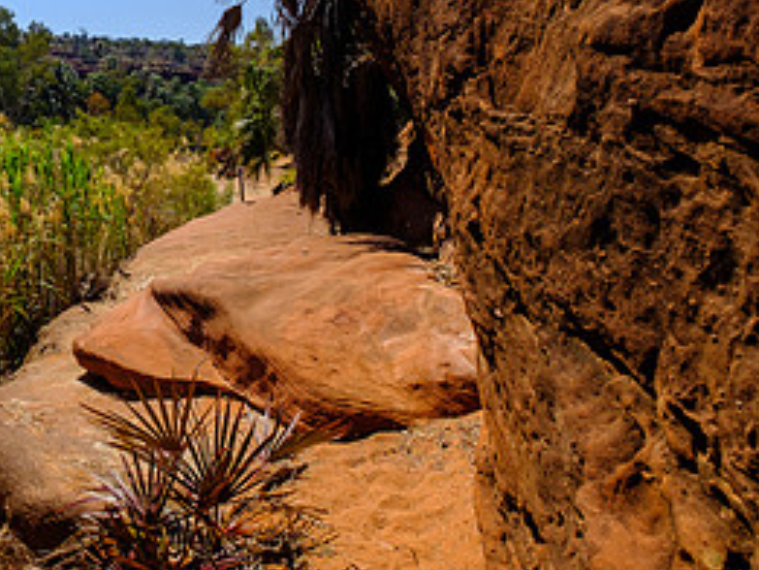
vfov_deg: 39.8
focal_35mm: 32
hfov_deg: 47.0
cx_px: -6
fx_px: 702
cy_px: 22
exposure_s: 1/1400
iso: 200
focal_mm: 10
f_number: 5.6
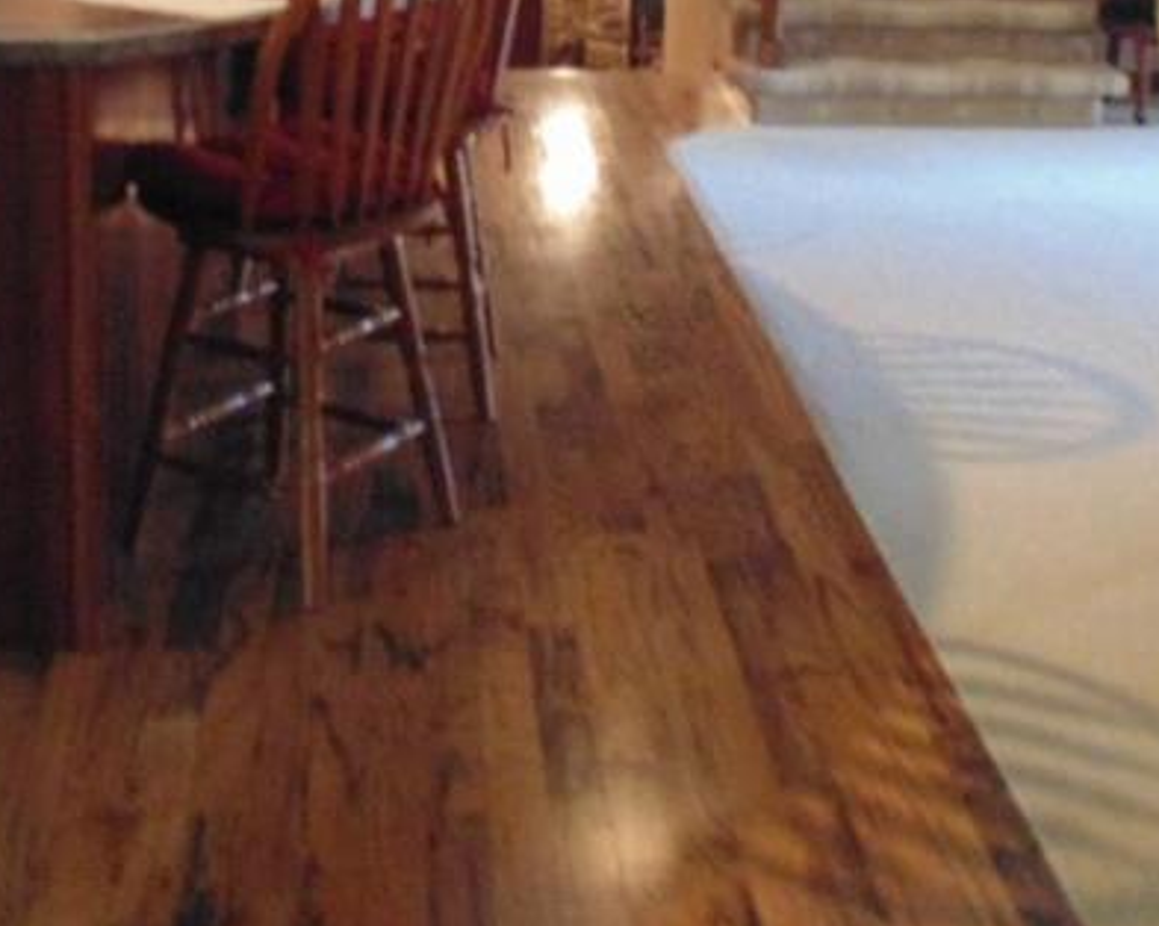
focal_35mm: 56
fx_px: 1920
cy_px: -56
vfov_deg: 25.4
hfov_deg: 33.6
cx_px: 525
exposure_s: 1/10
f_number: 3.1
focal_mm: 4
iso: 400
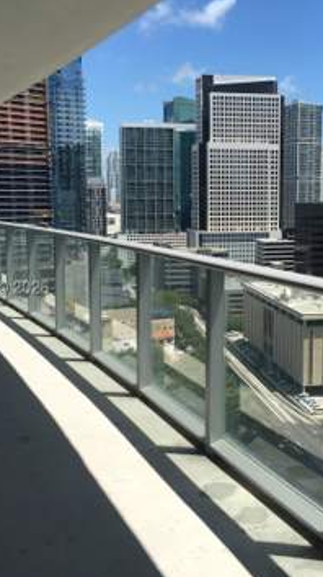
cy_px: 291
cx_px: 225
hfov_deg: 27.4
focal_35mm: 43
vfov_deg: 47.4
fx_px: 656
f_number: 2.2
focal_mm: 4.15
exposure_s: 1/1980
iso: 32
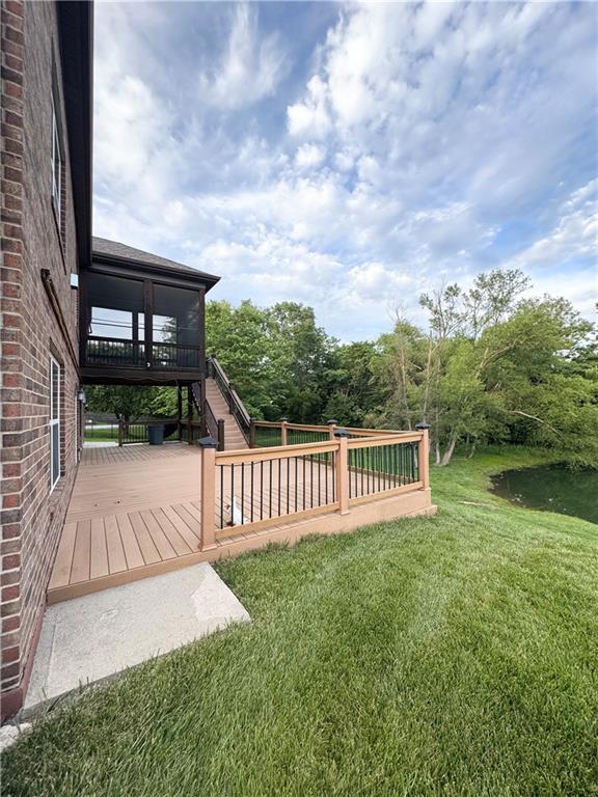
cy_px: 398
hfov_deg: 85.7
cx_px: 299
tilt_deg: +2.6
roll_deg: +1.4
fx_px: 322
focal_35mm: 14
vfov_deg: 102.1
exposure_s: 1/386
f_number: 2.2
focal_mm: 2.22
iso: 40
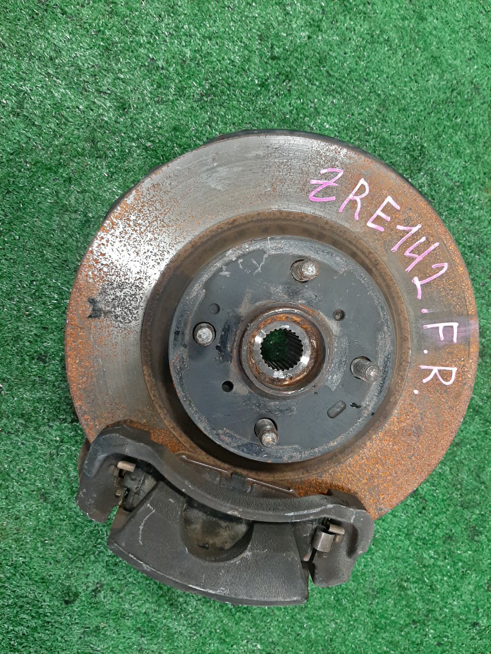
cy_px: 327
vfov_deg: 67.3
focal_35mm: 26
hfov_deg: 53.1
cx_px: 246
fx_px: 492
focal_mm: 3.93
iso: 196
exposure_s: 1/33
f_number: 1.7
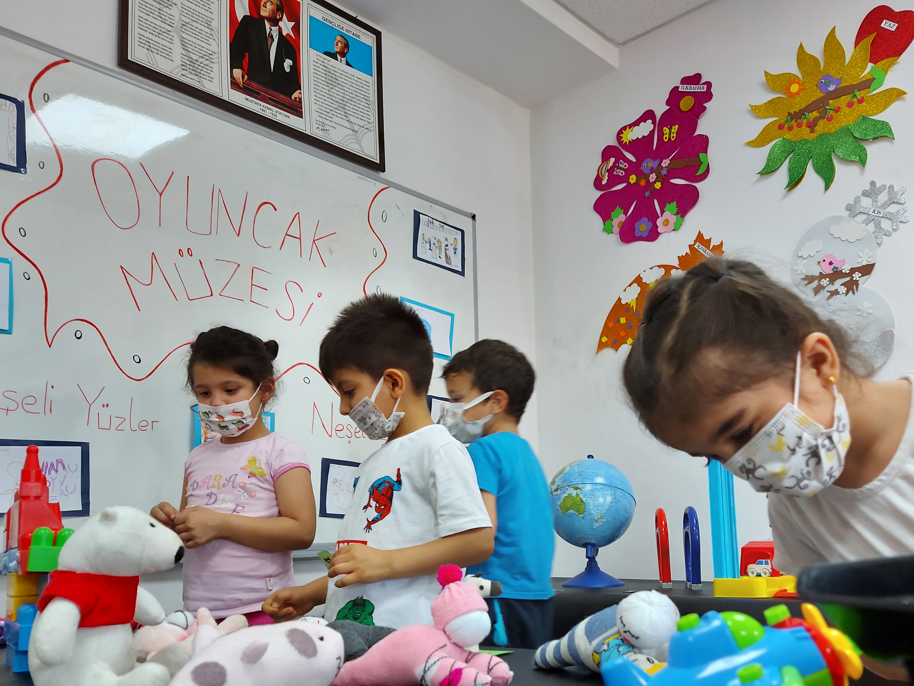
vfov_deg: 45.1
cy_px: 429
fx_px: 819
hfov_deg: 58.2
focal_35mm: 31
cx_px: 503
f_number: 1.8
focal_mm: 5.23
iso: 100
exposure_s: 1/50
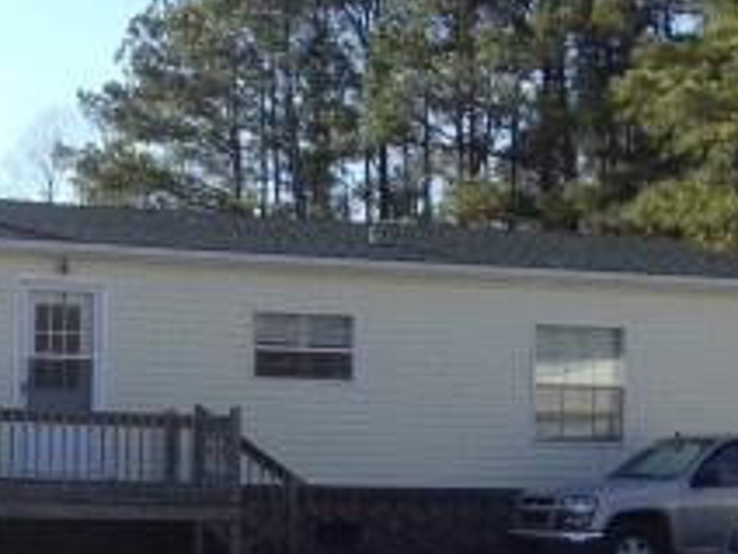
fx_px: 2836
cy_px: 404
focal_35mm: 133
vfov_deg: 11.1
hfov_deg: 14.7
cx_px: 146
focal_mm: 6
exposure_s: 1/160
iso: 100
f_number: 7.1
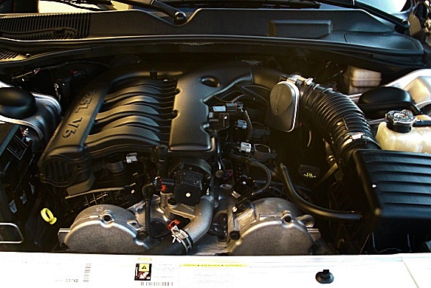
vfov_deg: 32.6
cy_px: 163
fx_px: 491
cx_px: 199
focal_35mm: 41
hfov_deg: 47.3
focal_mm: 6.3
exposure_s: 1/125
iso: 400
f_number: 2.8
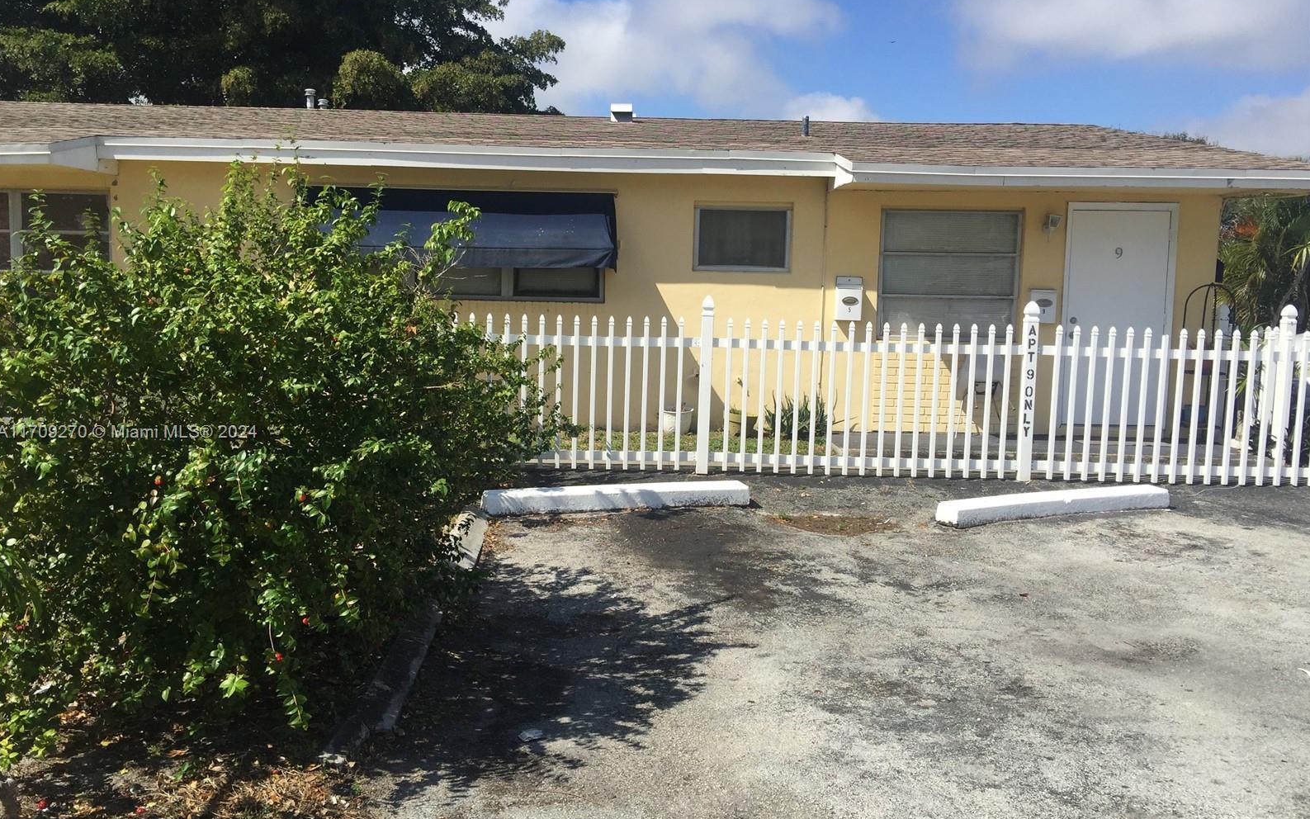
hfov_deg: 61.2
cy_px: 433
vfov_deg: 40.6
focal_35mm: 31
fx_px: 1107
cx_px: 654
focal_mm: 4.15
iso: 32
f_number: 2.2
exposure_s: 1/2639
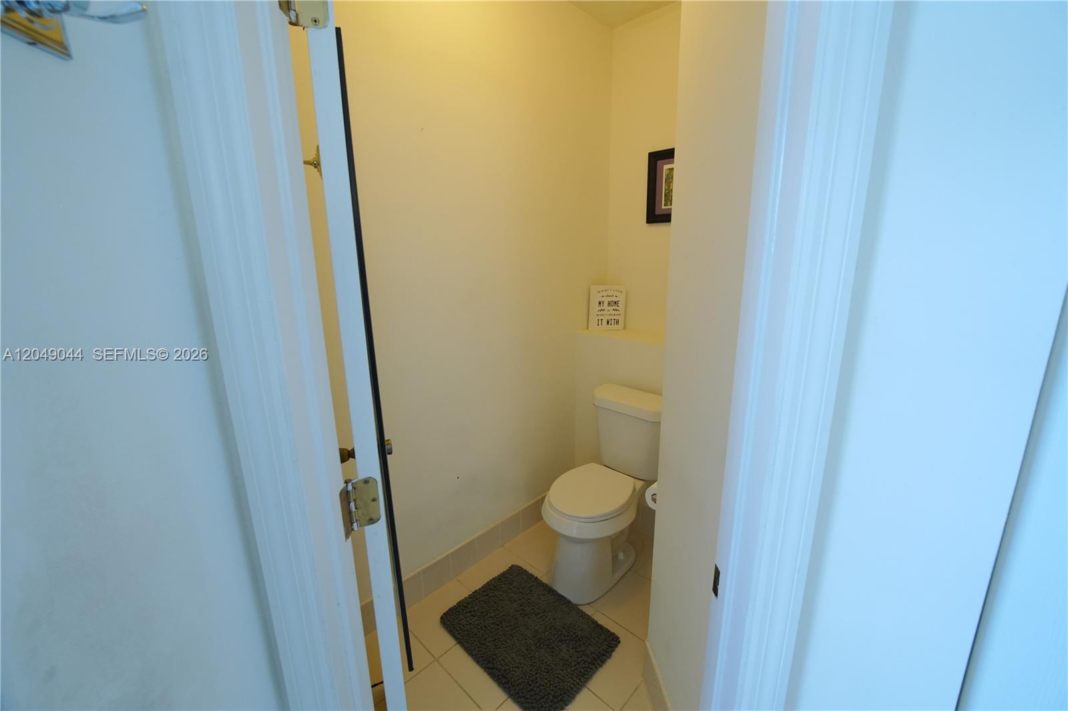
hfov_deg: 106.3
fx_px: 400
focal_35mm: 14
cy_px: 356
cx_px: 534
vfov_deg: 83.2
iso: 1000
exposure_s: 1/50
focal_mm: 9
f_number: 5.6
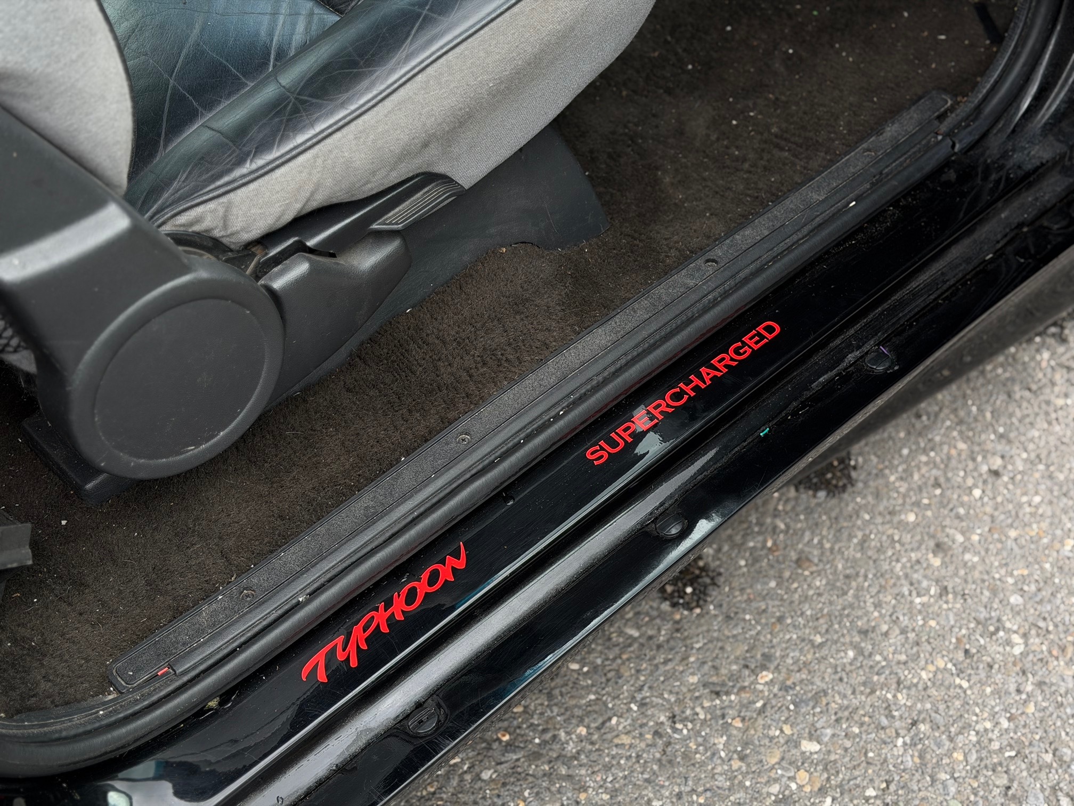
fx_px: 1489
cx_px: 537
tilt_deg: -46.5
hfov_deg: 39.7
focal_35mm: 48
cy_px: 403
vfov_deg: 30.3
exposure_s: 1/434
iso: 64
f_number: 1.78
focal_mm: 6.76
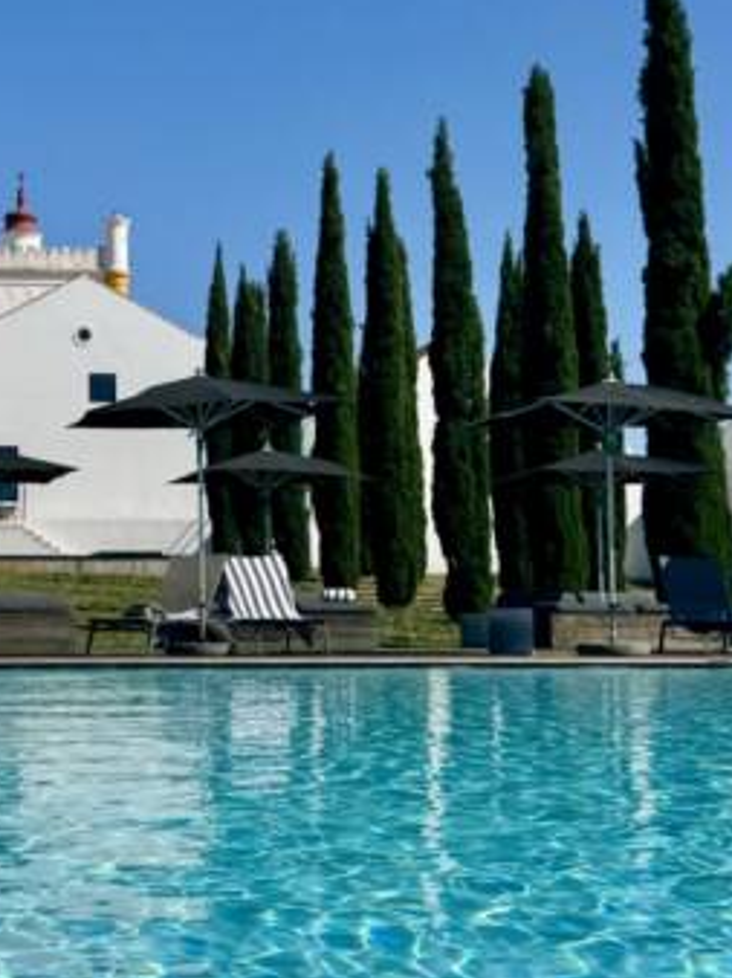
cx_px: 4
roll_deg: +0.4
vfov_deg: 30.3
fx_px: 1807
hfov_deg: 22.1
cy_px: 498
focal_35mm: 64
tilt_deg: +3.4
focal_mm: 6.76
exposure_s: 1/10417
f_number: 1.78
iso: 80
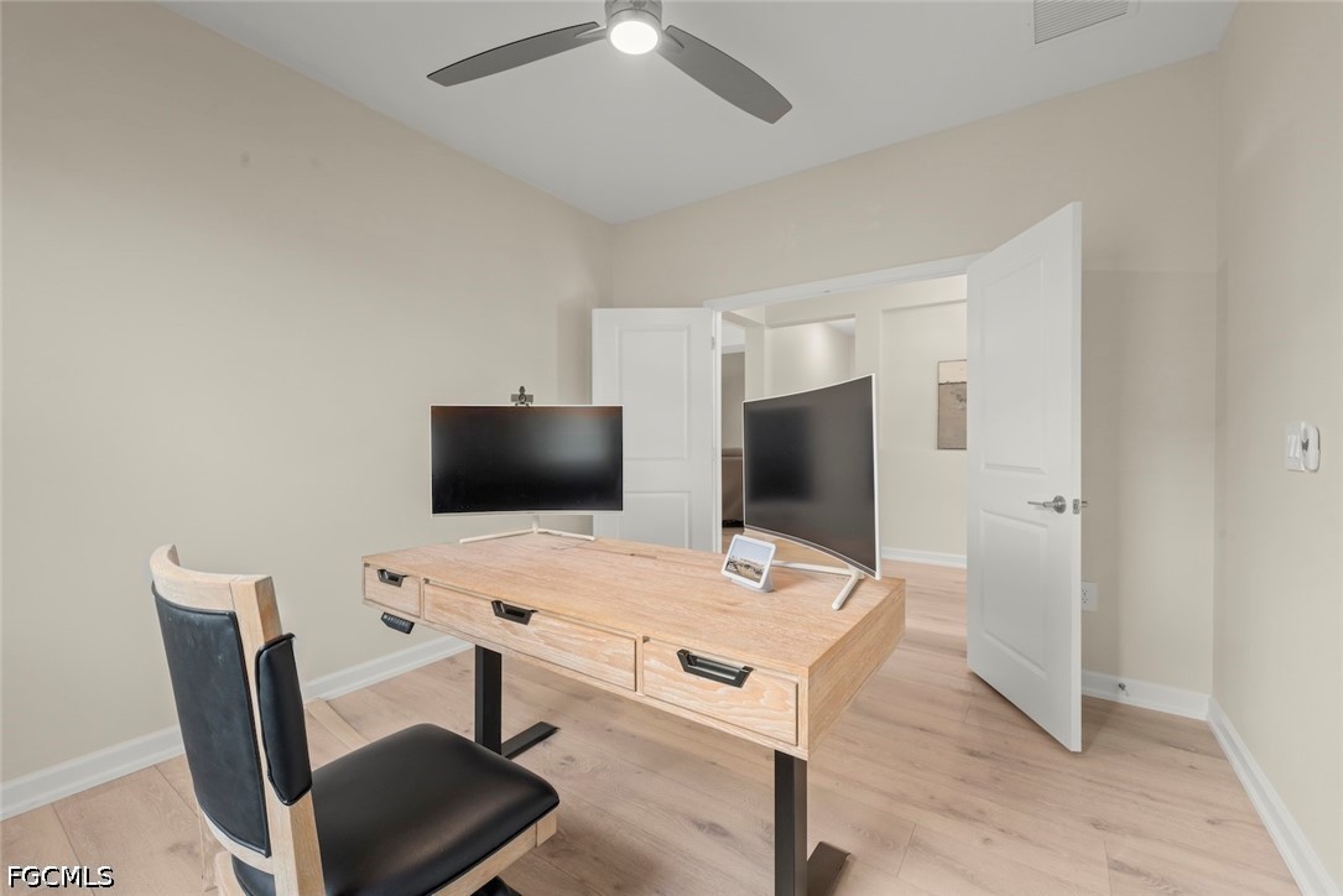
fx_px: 560
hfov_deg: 100.4
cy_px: 448
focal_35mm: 15
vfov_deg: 77.4
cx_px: 672
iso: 400
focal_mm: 15
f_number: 11
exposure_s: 1/2
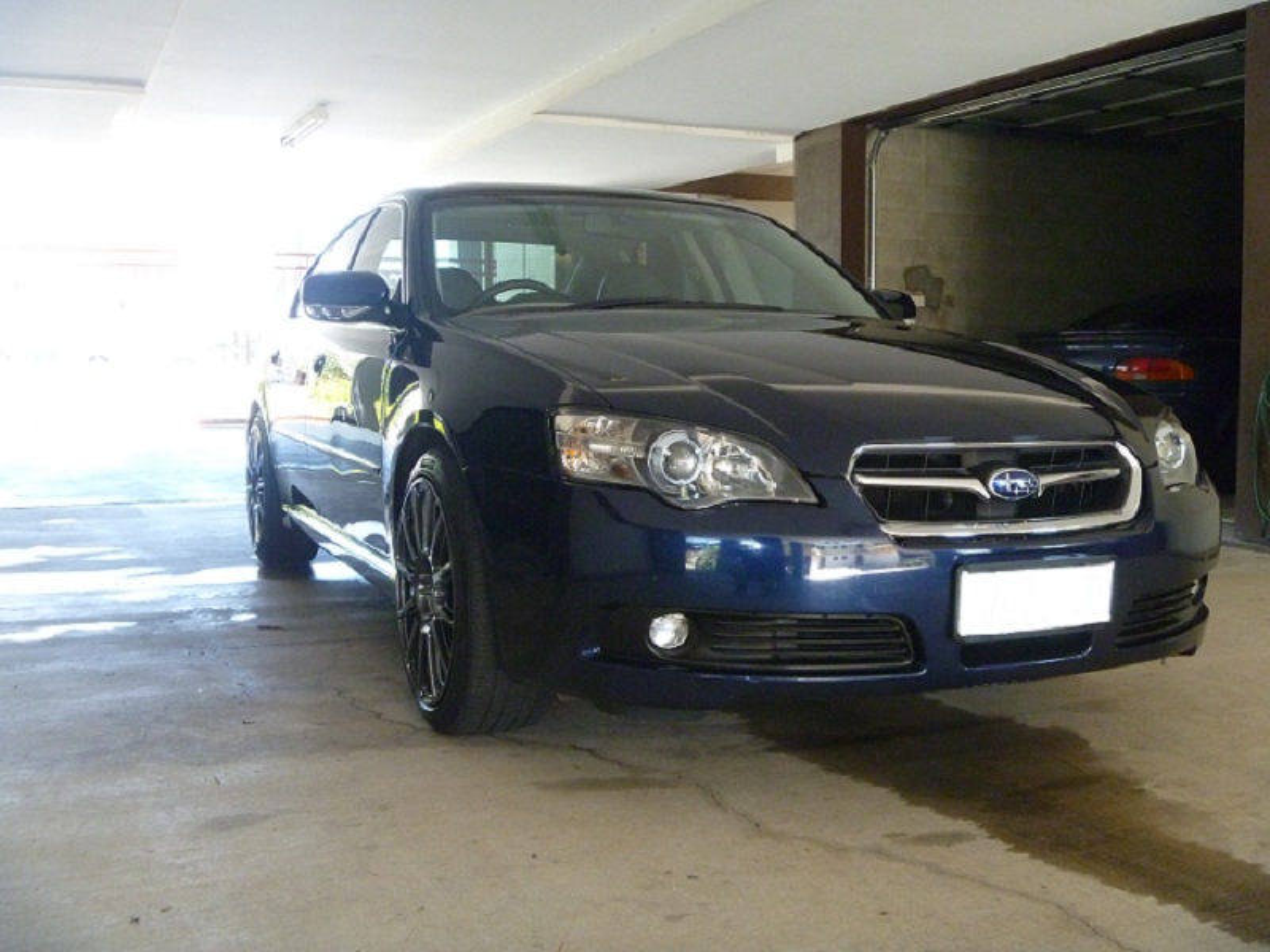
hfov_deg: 52.6
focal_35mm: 35
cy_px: 476
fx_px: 1284
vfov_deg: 40.7
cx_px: 635
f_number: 3.5
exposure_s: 1/60
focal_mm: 6.3
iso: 400
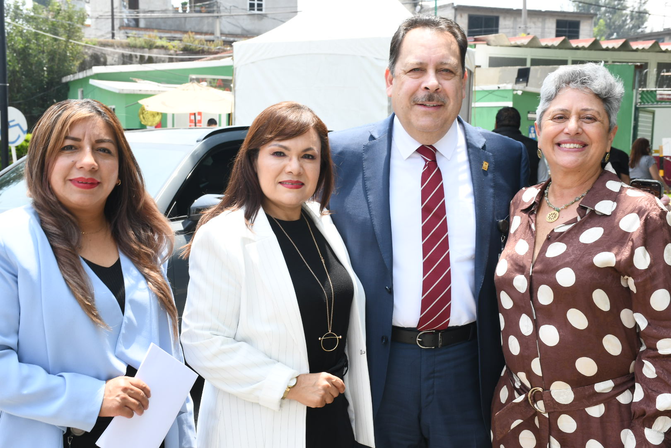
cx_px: 336
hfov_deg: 38.2
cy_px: 224
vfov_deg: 26.0
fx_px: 969
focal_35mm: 52
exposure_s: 1/125
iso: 320
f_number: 10
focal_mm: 35
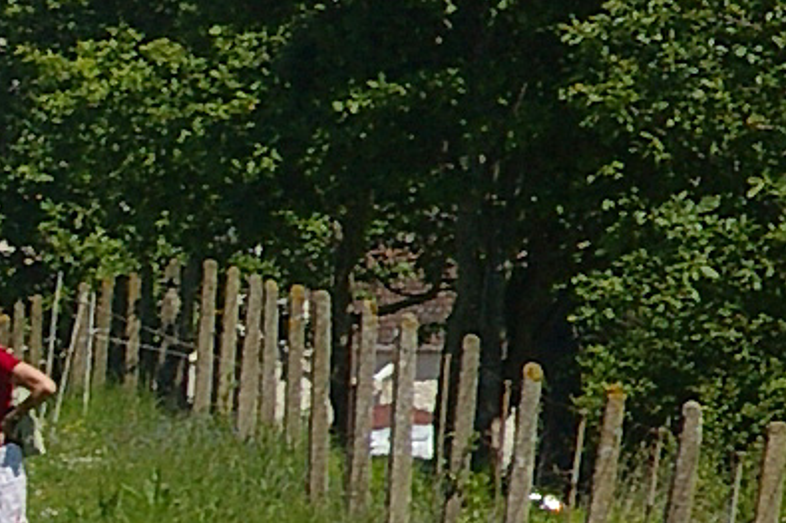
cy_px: 491
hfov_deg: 2.6
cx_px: -1124
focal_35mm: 802
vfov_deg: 1.7
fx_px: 17502
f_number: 11
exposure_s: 1/350
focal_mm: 88
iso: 200
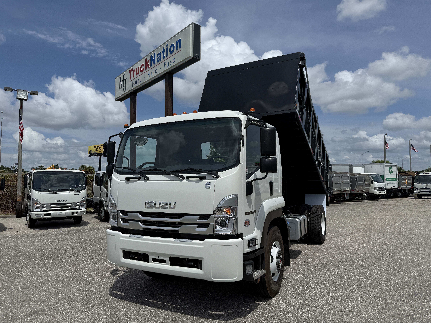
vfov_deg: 56.8
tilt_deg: +2.6
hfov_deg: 71.6
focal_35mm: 24
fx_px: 299
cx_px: 216
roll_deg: -0.2
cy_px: 162
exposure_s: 1/10309
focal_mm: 6.76
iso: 80
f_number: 1.78
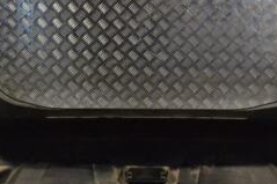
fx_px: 638
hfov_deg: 24.5
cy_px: 59
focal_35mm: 83
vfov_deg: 16.4
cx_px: 139
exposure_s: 1/320
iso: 3200
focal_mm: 22
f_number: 9
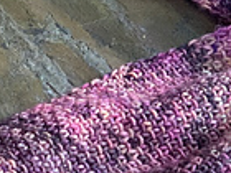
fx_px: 1582
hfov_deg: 8.3
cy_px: 82
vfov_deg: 6.3
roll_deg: -13.1
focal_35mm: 237
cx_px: 3
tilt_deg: -38.9
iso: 500
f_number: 2.4
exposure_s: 1/37
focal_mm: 6
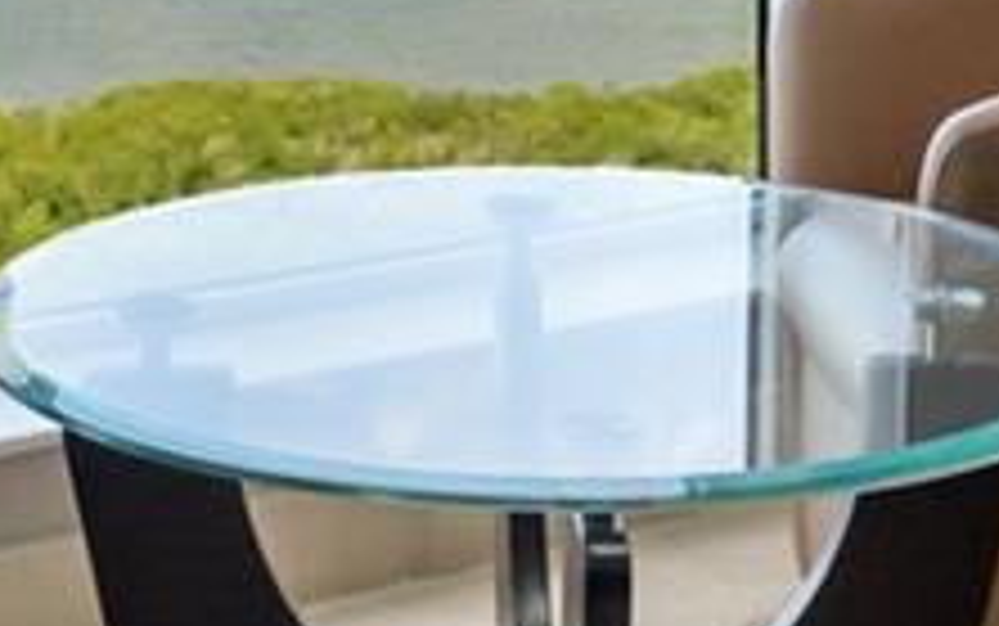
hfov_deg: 18.4
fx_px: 3078
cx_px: 459
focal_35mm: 113
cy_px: -471
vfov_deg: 10.9
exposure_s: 1/750
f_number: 13
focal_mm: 24
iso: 2500
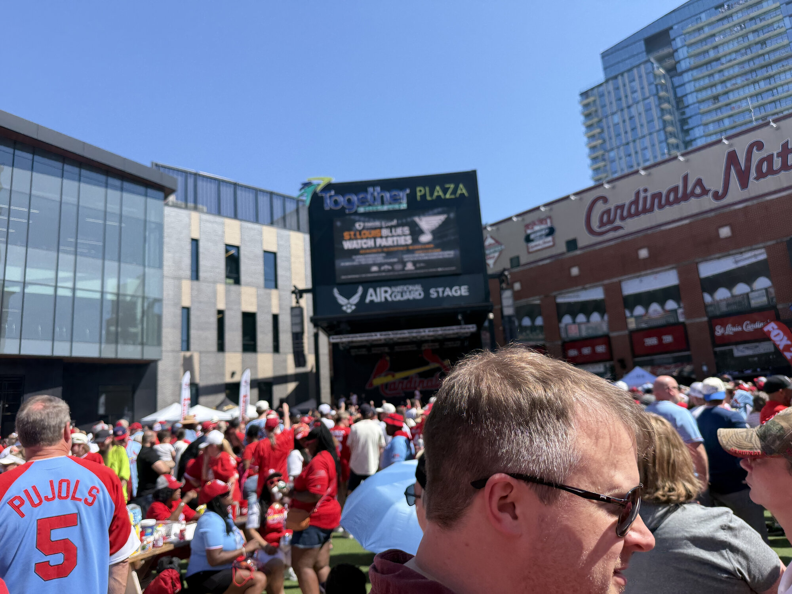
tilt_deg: +12.3
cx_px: 396
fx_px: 549
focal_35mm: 24
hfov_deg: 71.6
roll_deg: +4.4
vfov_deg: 56.8
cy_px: 297
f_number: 1.78
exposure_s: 1/3759
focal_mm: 6.76
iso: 100
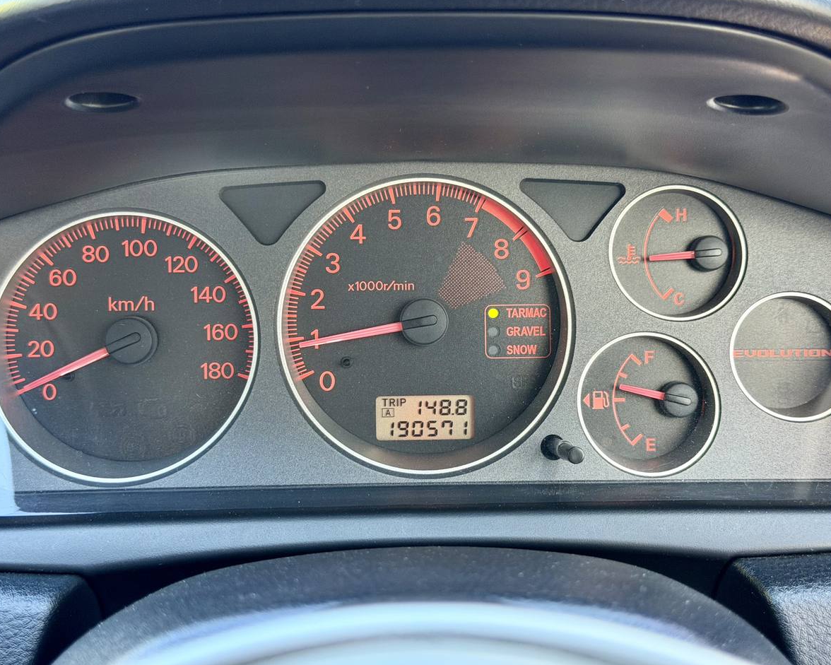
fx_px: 1254
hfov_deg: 36.6
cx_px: 433
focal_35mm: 51
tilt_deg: -22.4
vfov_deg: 29.7
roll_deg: +0.9
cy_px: 332
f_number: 1.78
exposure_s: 1/60
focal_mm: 6.76
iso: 250
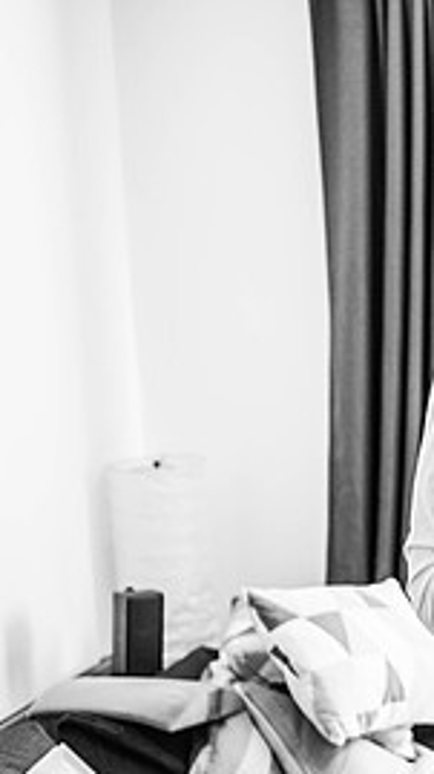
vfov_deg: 26.8
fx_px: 1619
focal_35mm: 79
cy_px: 460
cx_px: 765
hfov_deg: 13.7
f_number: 2
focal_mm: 35
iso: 360
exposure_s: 1/200
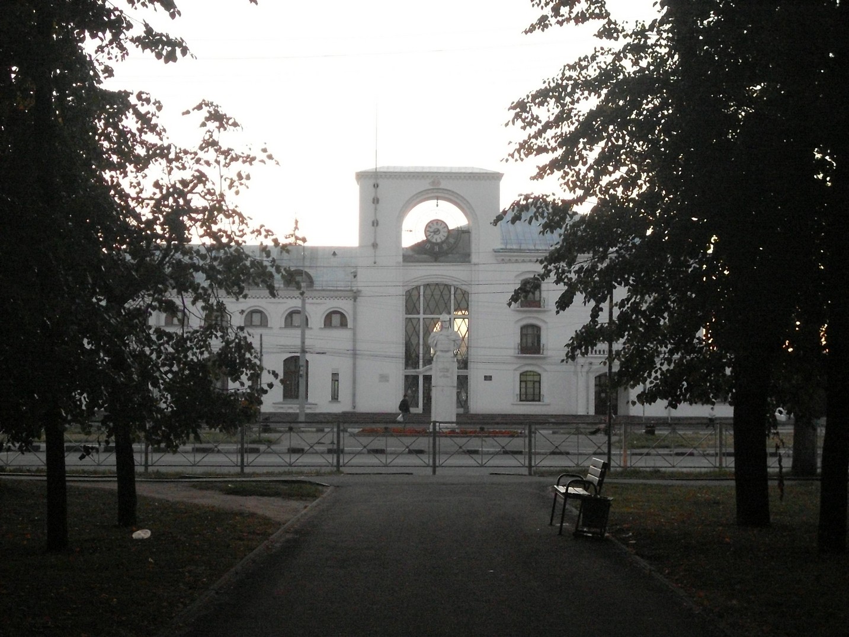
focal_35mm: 81
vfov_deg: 18.2
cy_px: 318
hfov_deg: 24.1
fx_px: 1987
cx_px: 424
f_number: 4
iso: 400
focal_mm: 13.5
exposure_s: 1/60
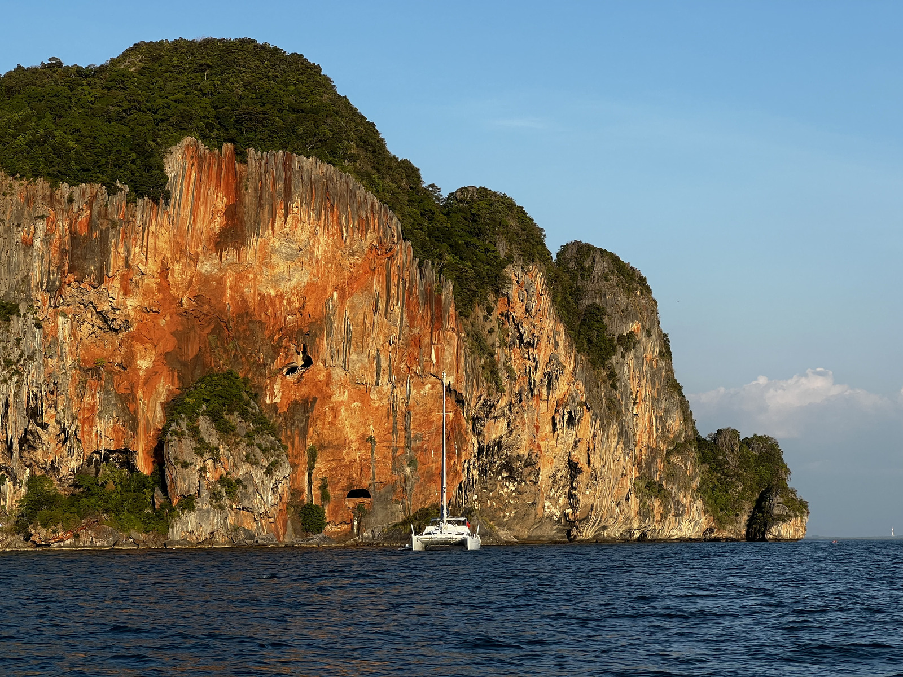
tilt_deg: +3.8
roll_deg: +0.6
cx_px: 452
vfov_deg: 19.1
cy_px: 338
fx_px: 2009
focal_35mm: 77
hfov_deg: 25.3
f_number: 2.8
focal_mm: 9
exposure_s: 1/521
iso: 32
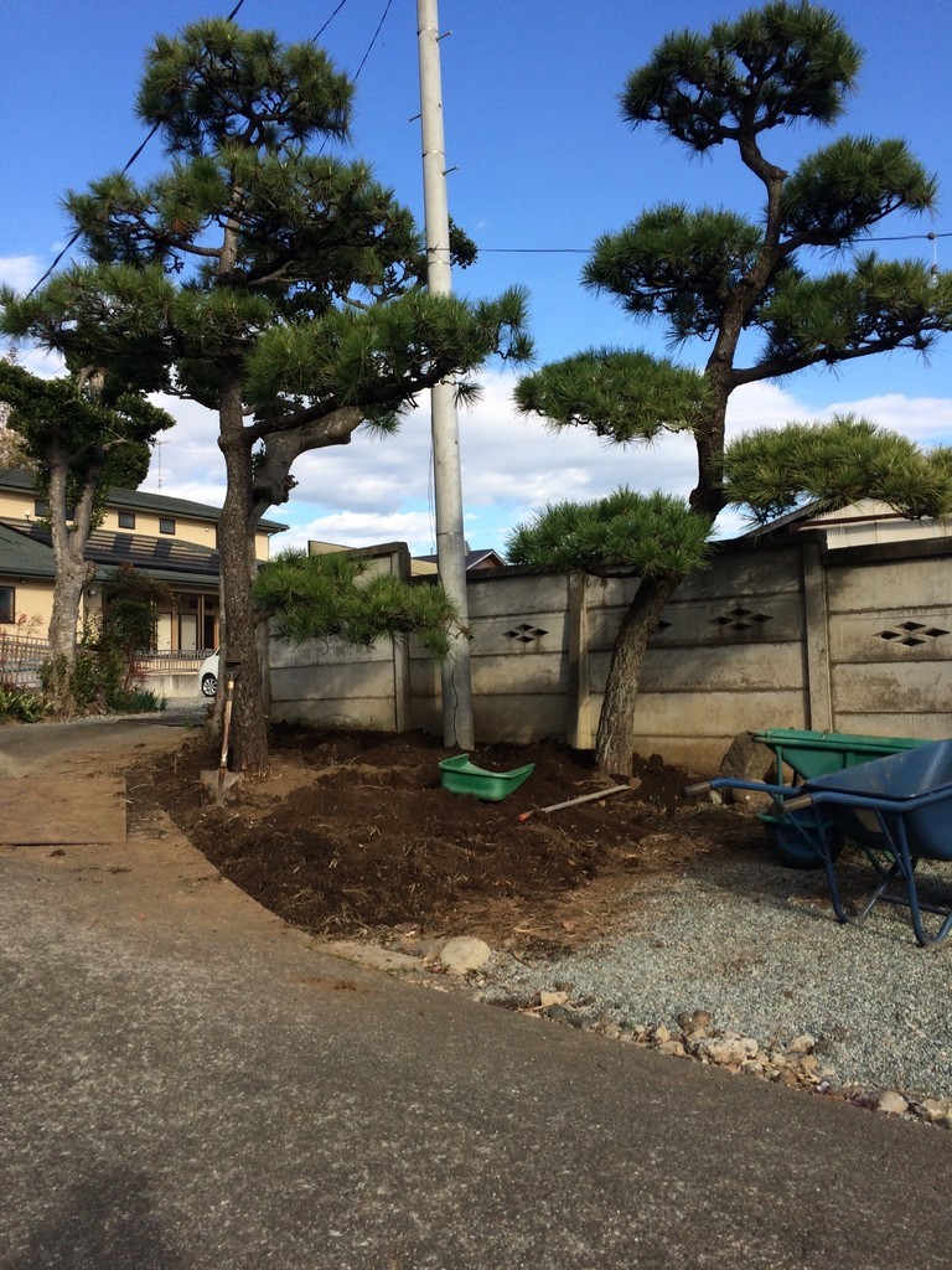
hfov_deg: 48.2
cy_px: 635
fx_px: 1063
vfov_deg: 61.7
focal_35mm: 29
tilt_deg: +0.8
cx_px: 476
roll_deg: +2.6
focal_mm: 4.15
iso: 32
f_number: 2.2
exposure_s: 1/1368
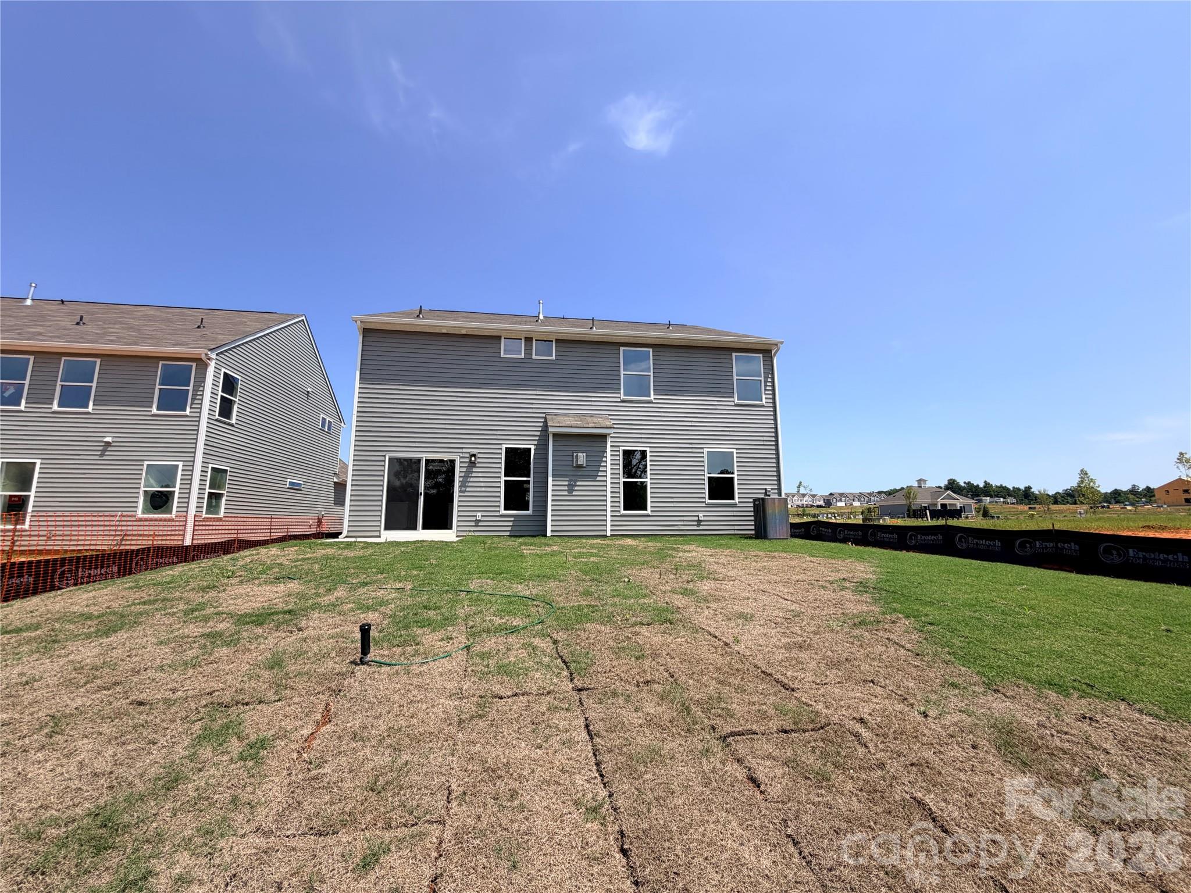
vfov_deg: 85.7
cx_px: 596
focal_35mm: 14
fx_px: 482
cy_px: 446
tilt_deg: +10.4
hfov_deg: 102.1
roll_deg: +0.3
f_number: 2.2
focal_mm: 2.22
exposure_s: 1/914
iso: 20
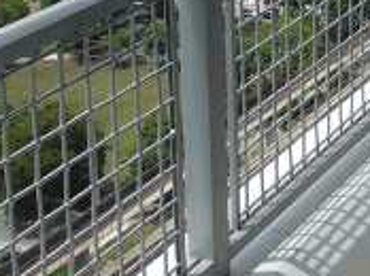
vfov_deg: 12.3
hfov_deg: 16.4
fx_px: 1228
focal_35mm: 115
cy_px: -123
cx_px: 449
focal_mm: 4.5
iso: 80
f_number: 7.7
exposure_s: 1/200
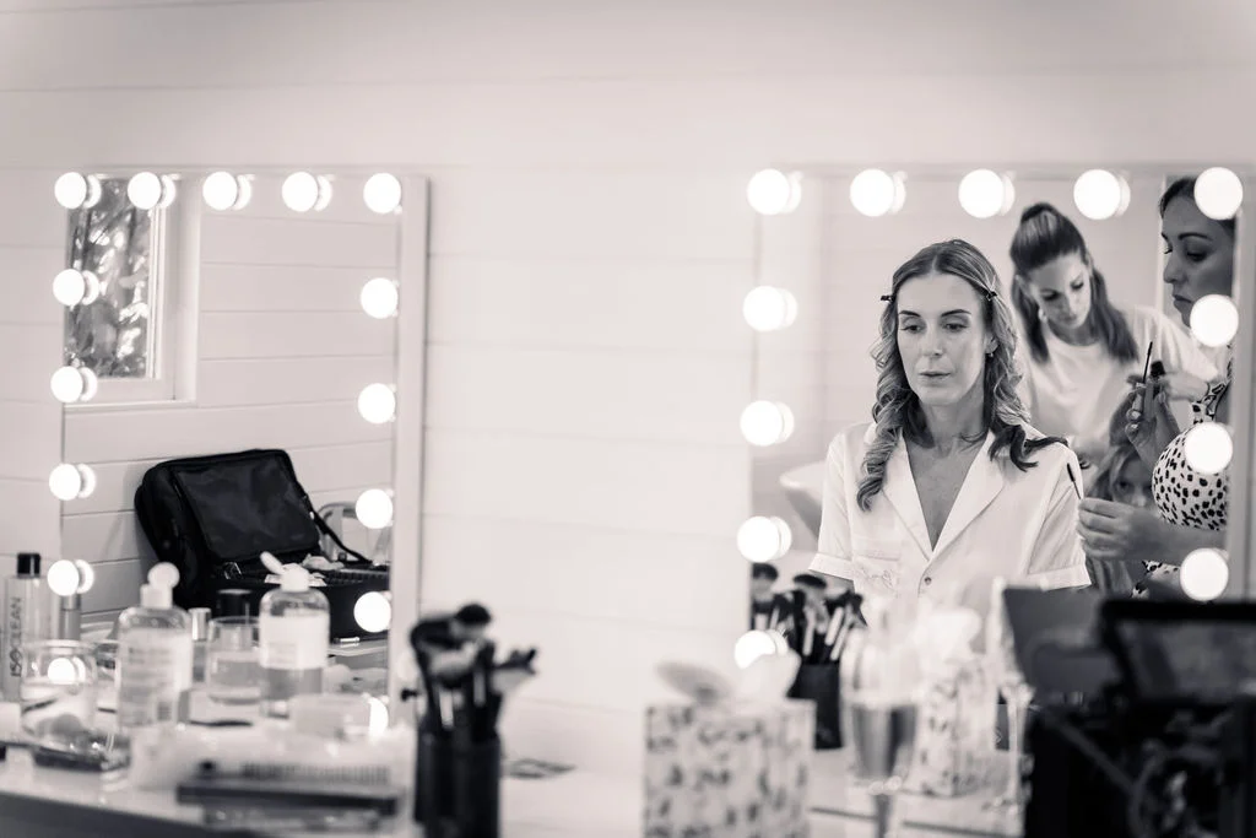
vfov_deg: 18.2
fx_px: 2617
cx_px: 628
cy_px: 419
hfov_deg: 27.0
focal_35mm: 75
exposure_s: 1/200
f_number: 2.8
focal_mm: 75
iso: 250
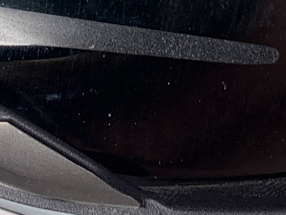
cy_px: -150
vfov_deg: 9.4
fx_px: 1248
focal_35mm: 151
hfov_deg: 13.0
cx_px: 243
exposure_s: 1/170
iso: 25
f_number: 1.8
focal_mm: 4.25
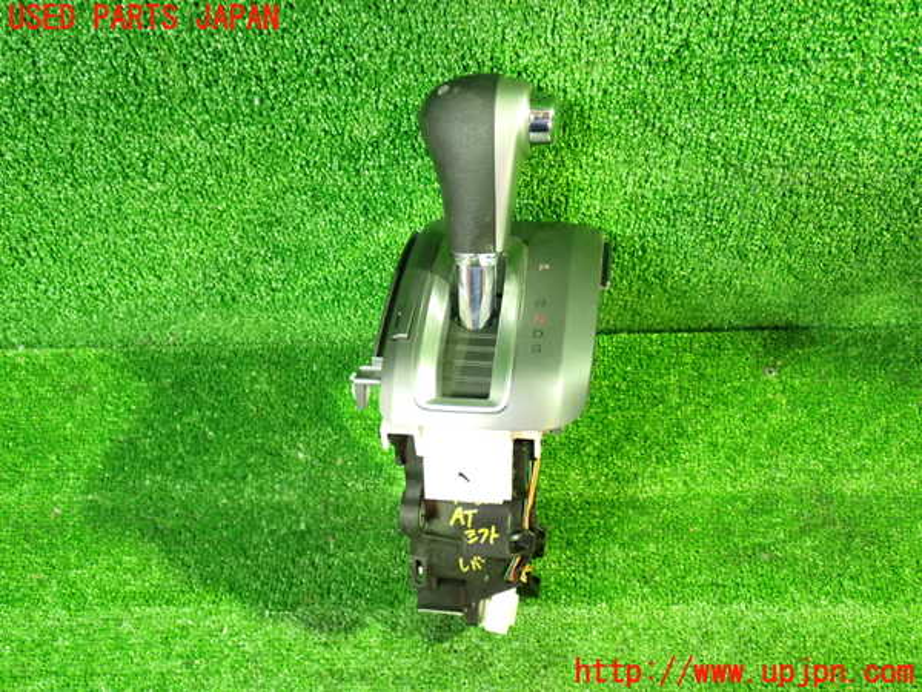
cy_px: 346
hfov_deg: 51.4
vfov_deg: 39.7
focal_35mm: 36
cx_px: 461
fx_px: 959
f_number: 2.5
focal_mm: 6.37
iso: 800
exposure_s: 1/15
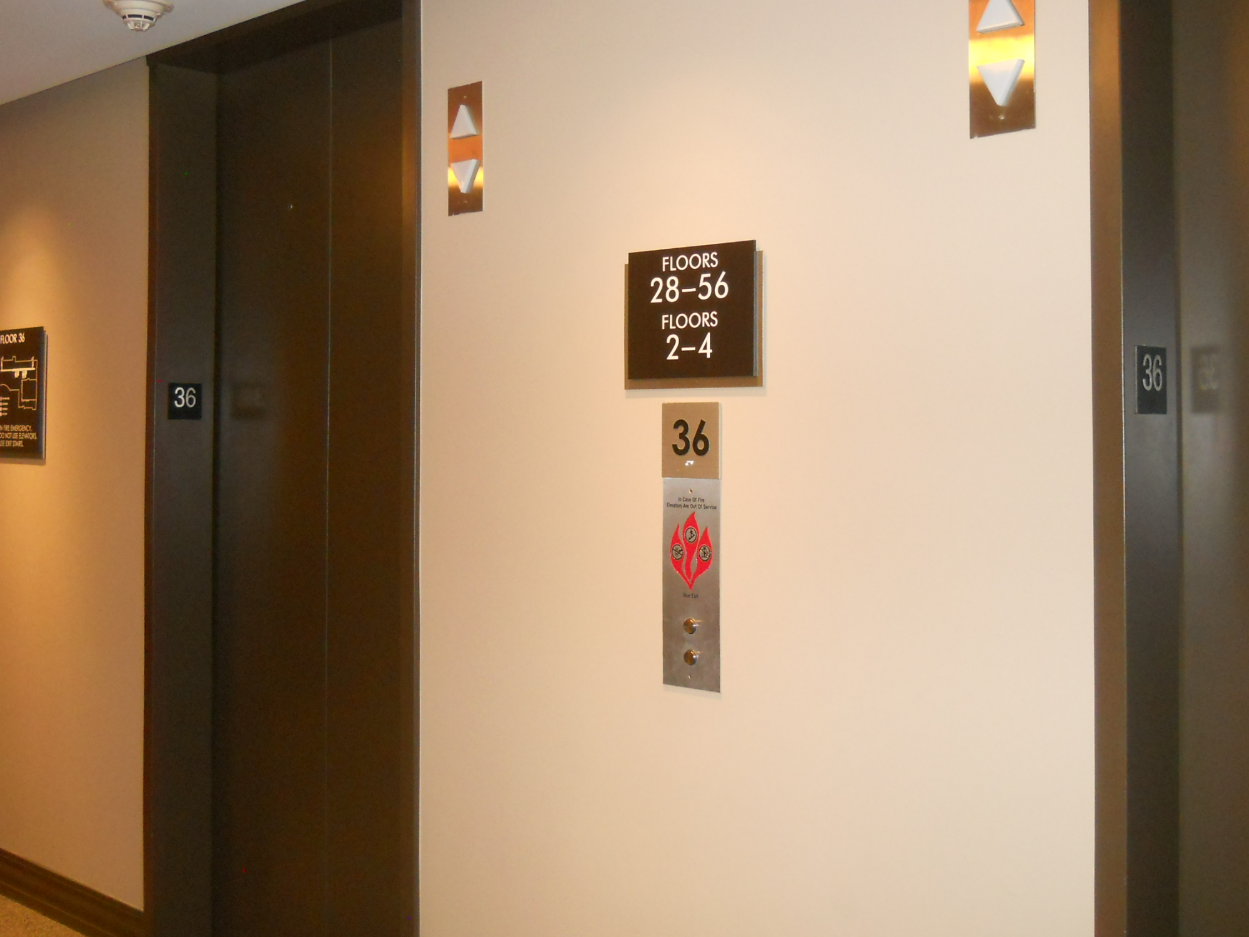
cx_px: 625
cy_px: 459
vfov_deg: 34.3
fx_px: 1515
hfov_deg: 44.8
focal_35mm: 42
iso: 400
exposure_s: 1/30
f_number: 3.1
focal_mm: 6.72
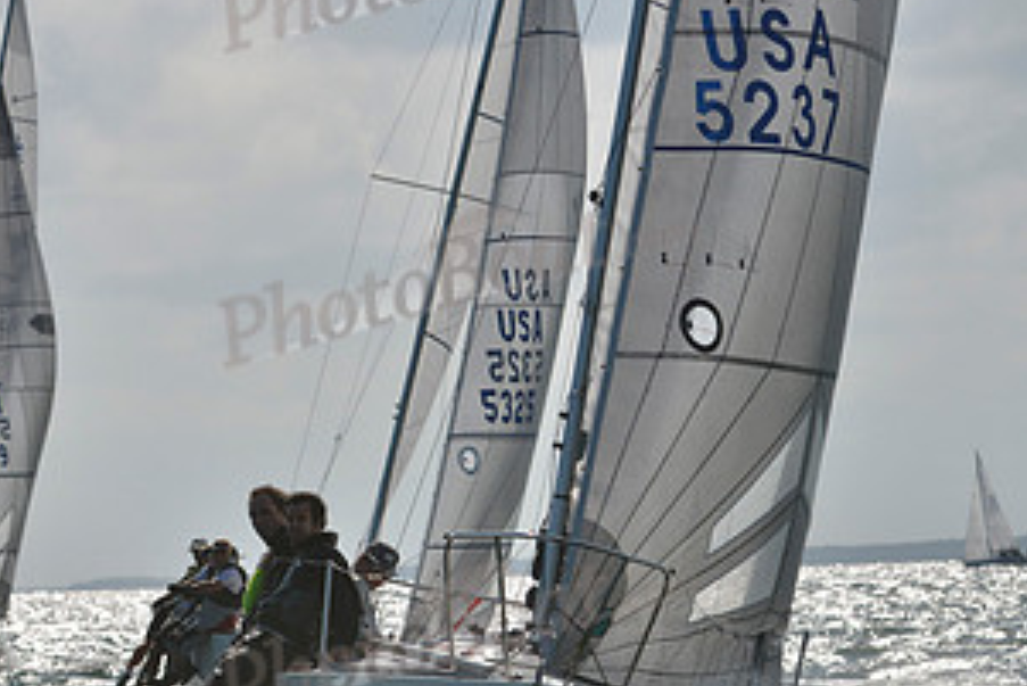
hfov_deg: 5.3
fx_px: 10988
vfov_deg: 3.6
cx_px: 44
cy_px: 503
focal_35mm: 385
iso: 280
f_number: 8
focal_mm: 200
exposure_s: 1/2500
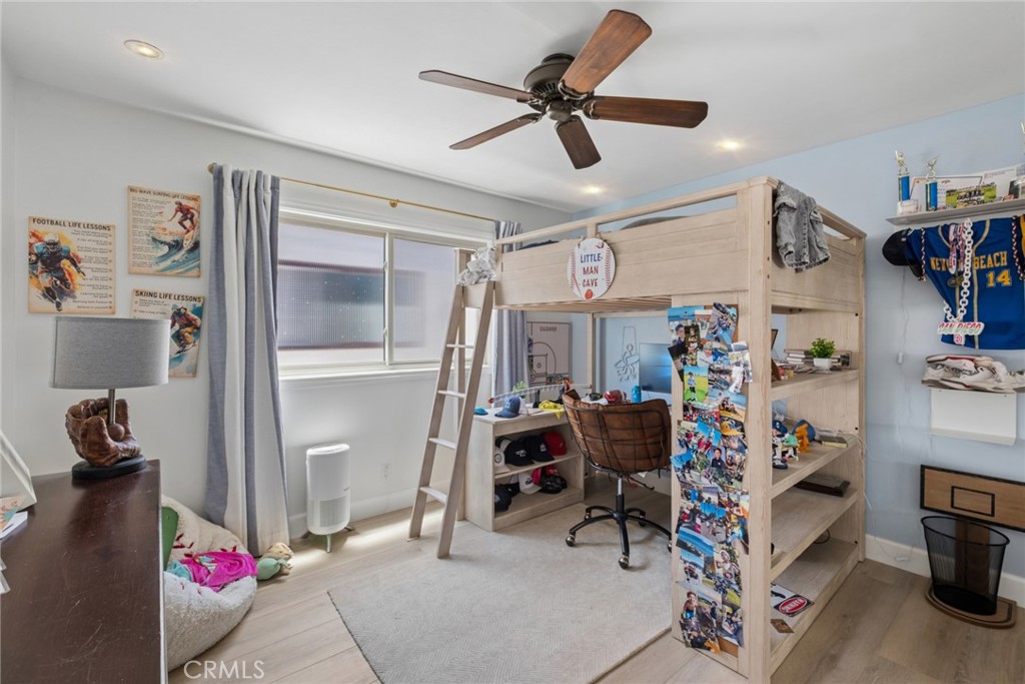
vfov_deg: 77.3
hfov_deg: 100.4
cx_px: 512
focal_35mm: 15
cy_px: 342
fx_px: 427
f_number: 8
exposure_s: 1/12
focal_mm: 10
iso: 200
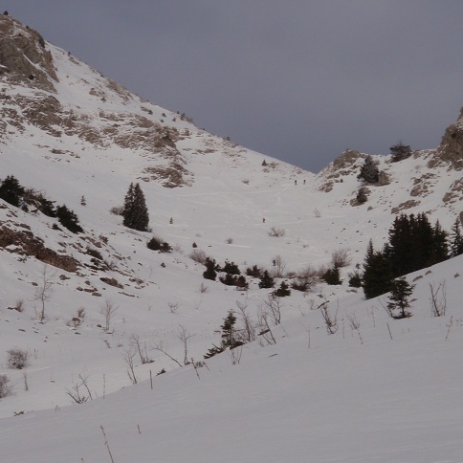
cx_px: 233
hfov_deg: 18.3
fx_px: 1438
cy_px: 275
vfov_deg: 18.3
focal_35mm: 95
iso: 64
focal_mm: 11.76
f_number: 7.1
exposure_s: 1/500
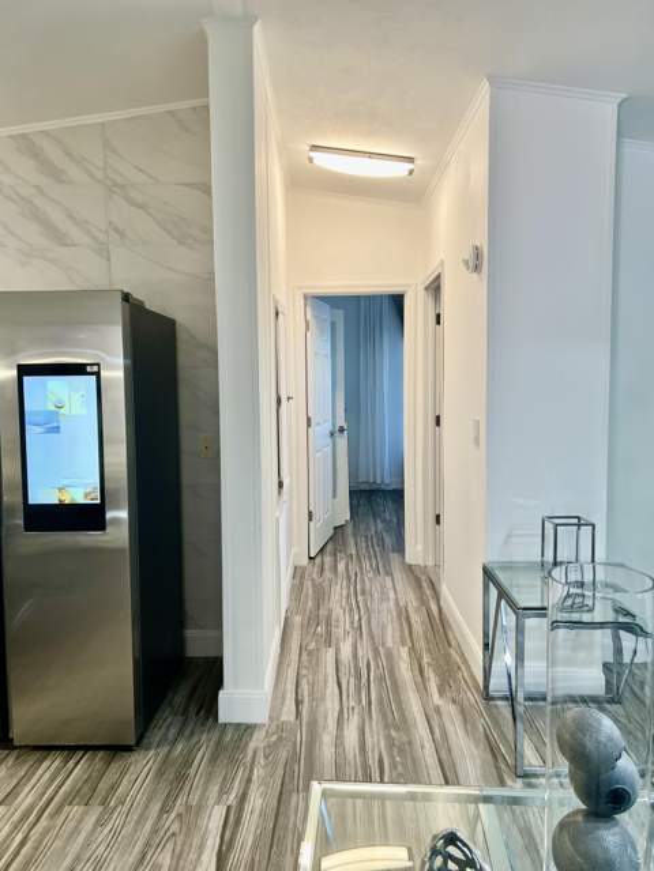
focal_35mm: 26
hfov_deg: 53.1
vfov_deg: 67.3
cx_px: 327
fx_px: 655
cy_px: 436
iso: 125
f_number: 1.5
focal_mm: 5.7
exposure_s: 1/120
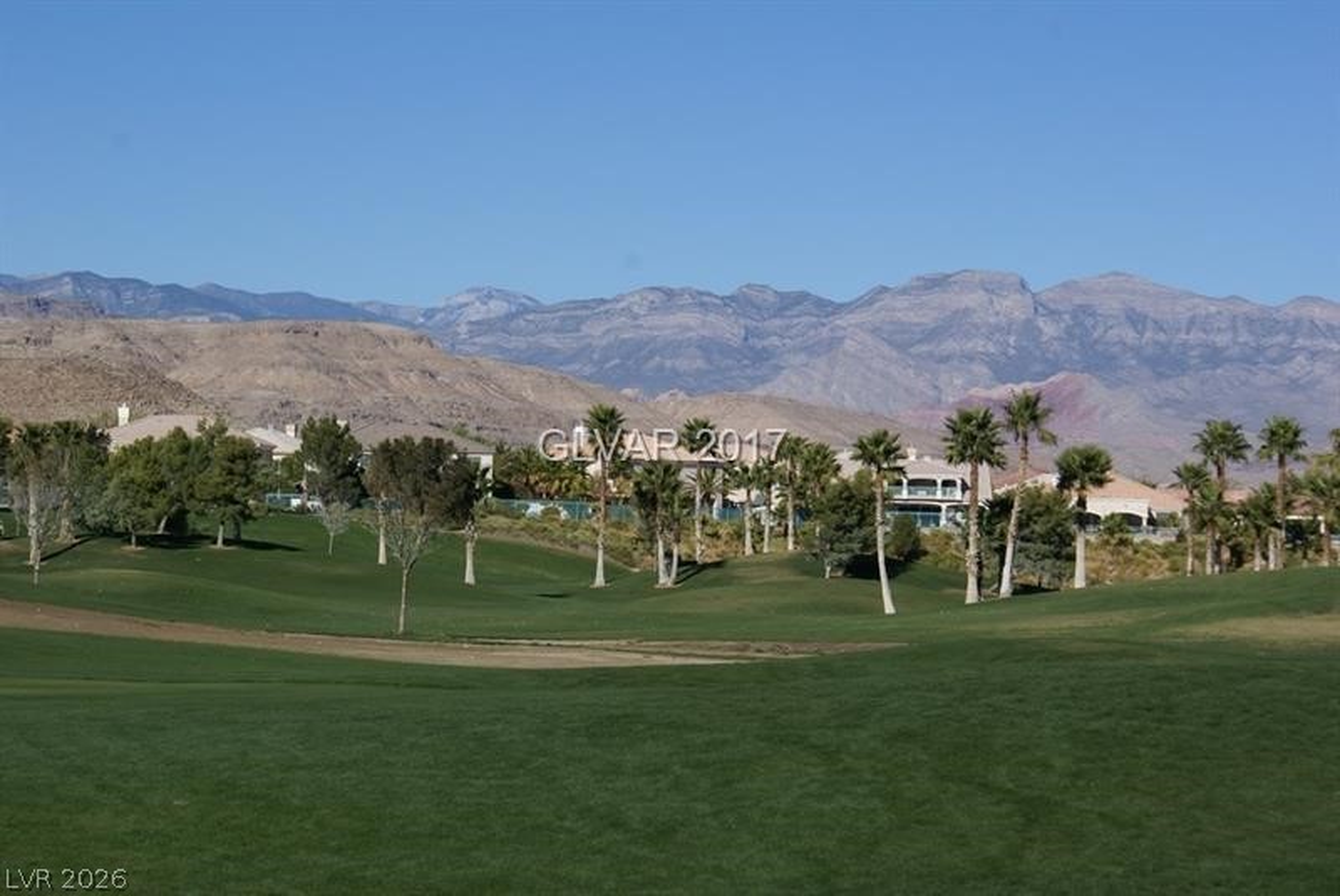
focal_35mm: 105
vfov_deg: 13.1
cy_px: 448
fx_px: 3912
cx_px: 670
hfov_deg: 19.4
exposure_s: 1/250
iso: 100
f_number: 13
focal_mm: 70
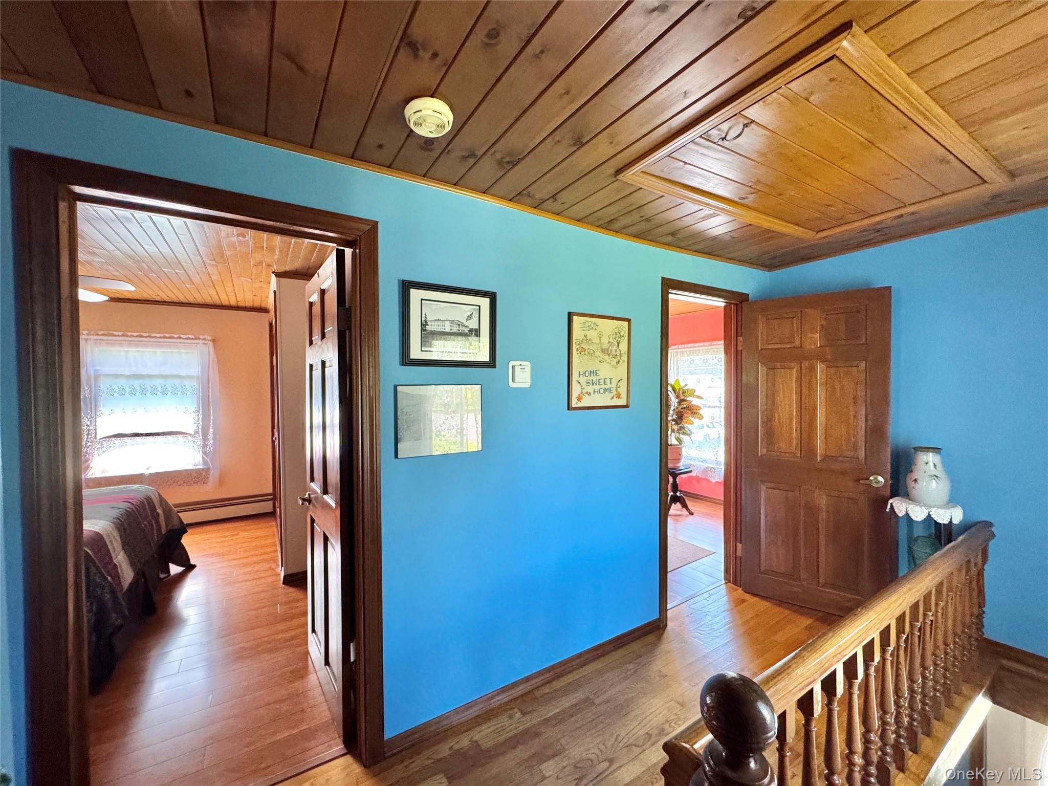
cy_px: 393
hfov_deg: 102.1
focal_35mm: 14
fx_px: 424
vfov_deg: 85.7
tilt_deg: -0.9
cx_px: 524
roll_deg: +0.8
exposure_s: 1/60
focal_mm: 2.22
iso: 400
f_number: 2.2
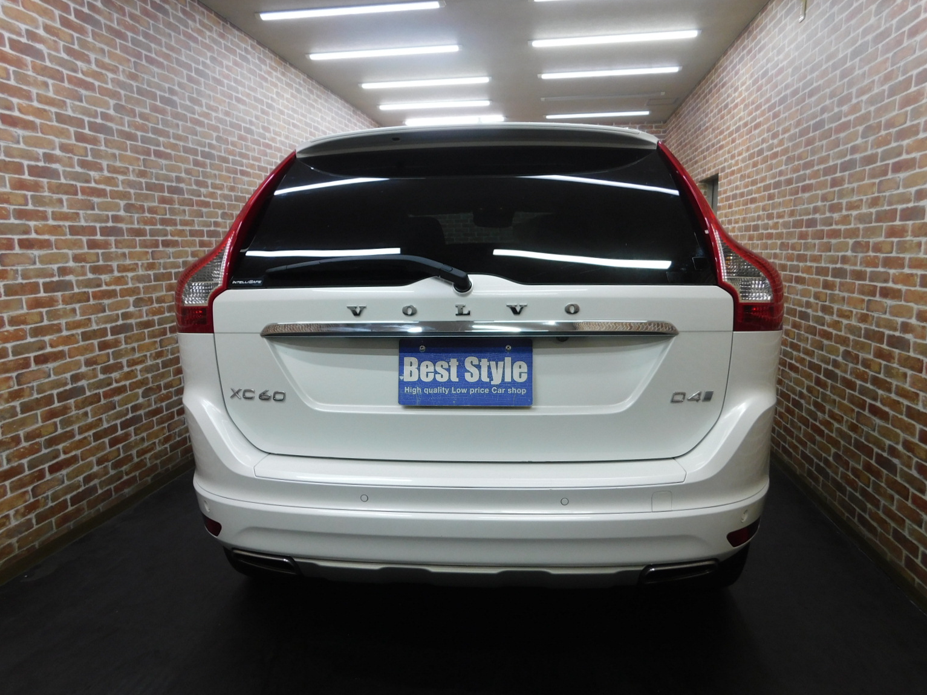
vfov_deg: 56.8
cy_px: 361
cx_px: 457
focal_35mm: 24
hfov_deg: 71.6
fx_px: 643
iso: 125
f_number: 3
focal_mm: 4
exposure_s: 1/30
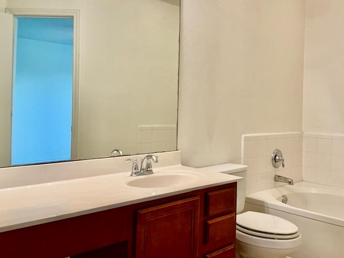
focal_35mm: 35
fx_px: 348
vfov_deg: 40.6
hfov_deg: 52.4
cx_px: 199
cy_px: 110
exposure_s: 1/100
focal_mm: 3
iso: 80
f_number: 1.8
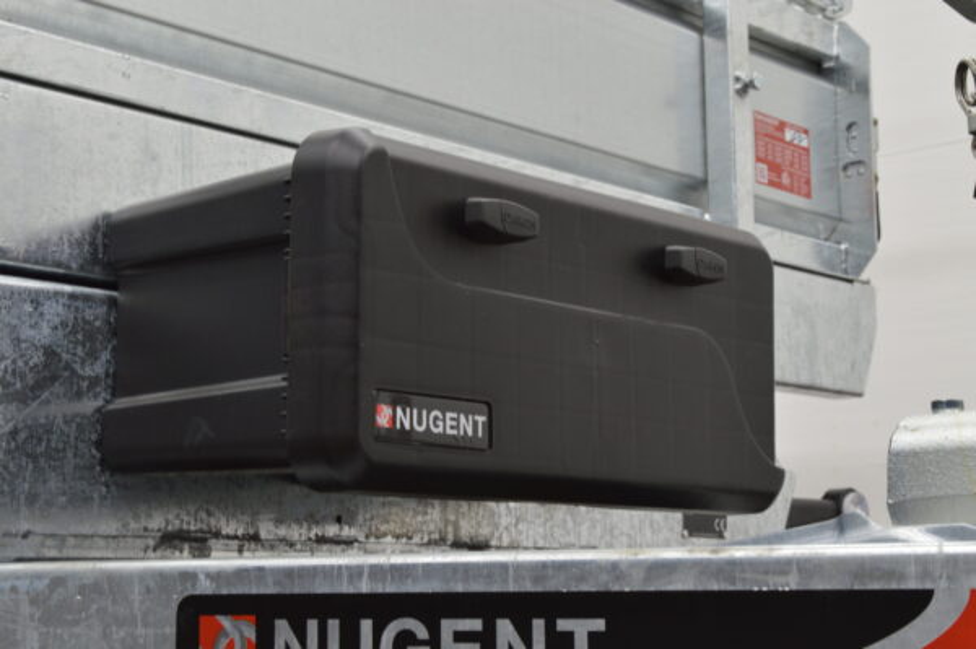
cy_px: 324
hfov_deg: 29.3
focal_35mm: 69
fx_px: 1869
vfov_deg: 19.7
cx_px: 488
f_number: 13
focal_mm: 46
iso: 100
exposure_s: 1/1.6
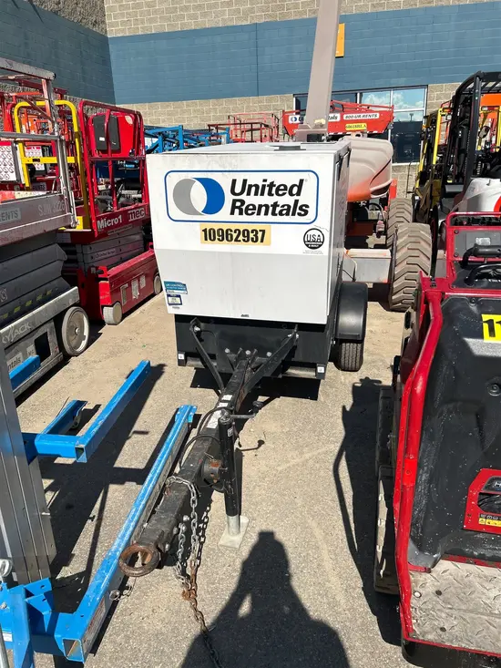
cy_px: 334
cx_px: 250
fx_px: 502
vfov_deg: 67.3
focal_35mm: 26
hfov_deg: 53.1
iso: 50
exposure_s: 1/6993
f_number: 1.5
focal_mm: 5.7
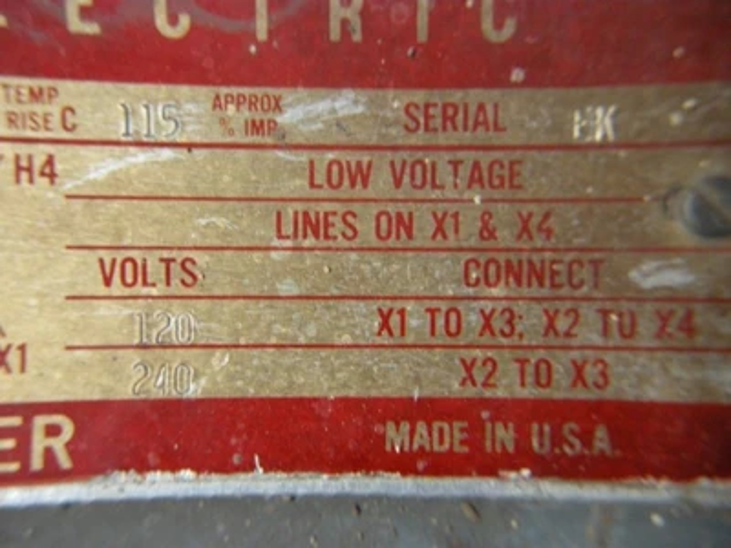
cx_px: 366
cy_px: 274
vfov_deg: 40.7
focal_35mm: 35
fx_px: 739
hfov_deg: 52.6
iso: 400
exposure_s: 1/25
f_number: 2.7
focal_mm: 7.5
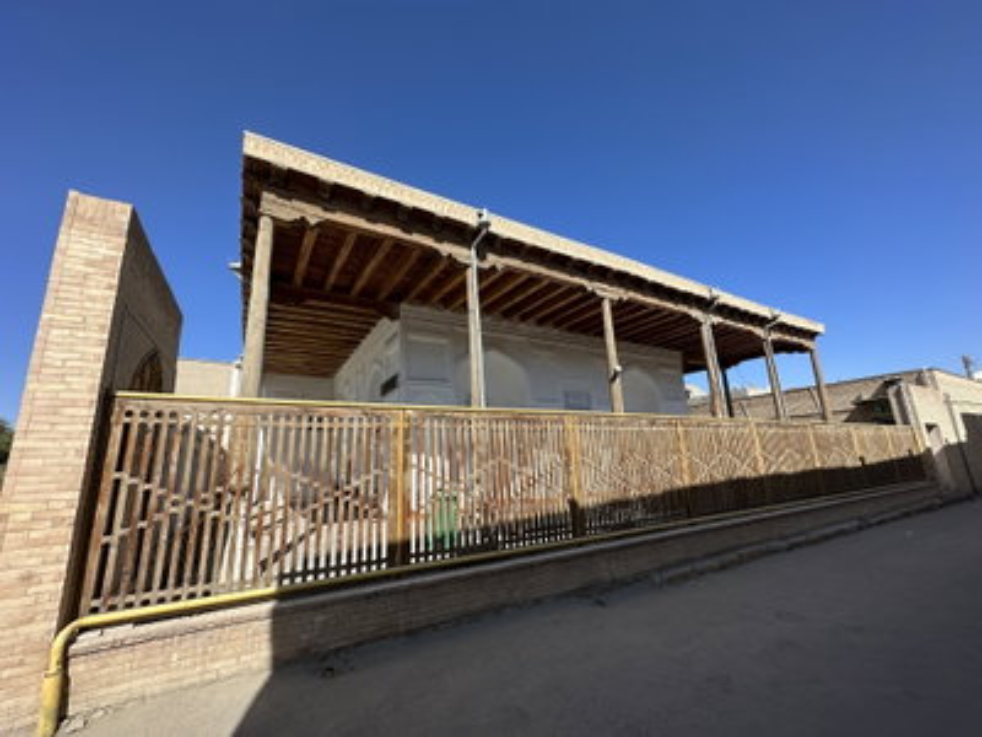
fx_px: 397
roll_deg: +2.5
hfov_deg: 102.1
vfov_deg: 85.7
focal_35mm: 14
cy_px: 368
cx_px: 491
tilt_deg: +12.4
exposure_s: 1/1416
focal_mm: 2.22
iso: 40
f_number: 2.2
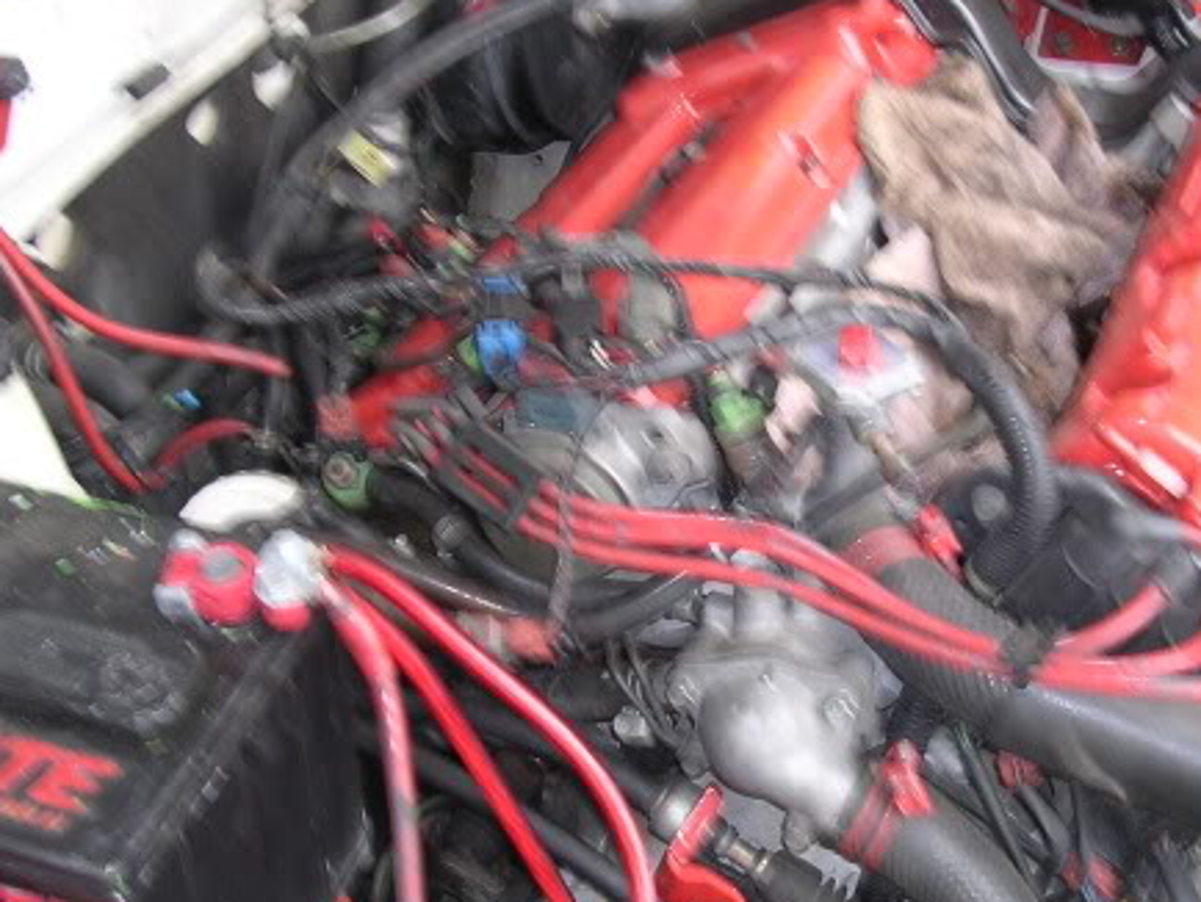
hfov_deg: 34.0
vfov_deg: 26.1
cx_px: 794
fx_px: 1944
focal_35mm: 56
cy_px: 476
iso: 100
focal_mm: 5.8
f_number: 2.8
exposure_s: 1/30
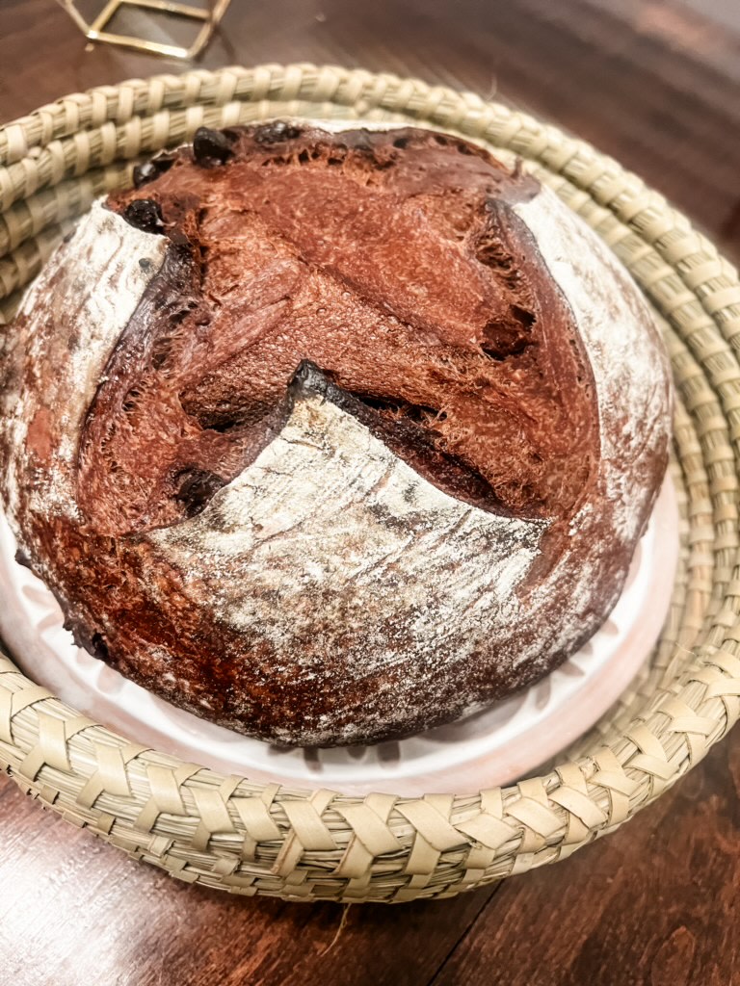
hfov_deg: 53.1
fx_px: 741
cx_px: 370
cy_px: 493
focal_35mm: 26
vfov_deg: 67.3
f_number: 1.5
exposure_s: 1/60
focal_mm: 5.7
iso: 200
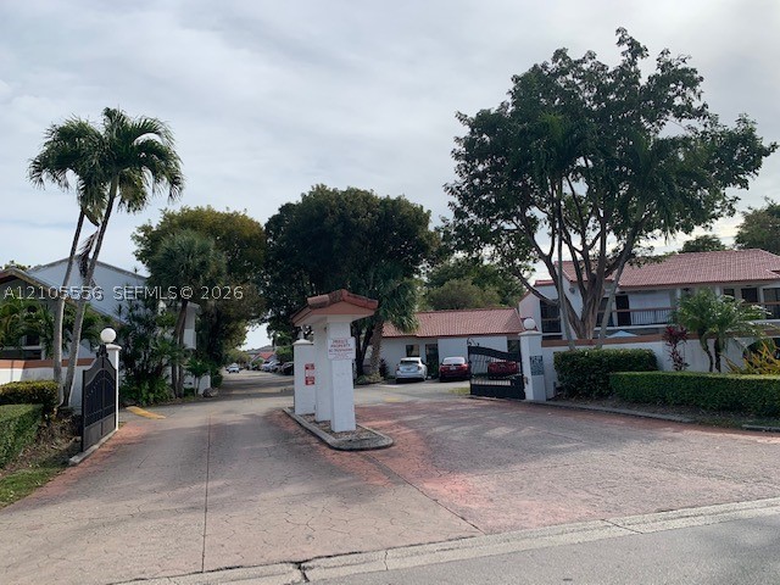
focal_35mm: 26
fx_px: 586
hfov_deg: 67.3
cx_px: 390
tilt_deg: +7.5
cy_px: 292
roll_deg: +3.3
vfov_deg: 53.1
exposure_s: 1/2994
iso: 25
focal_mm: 4.25
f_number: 1.8
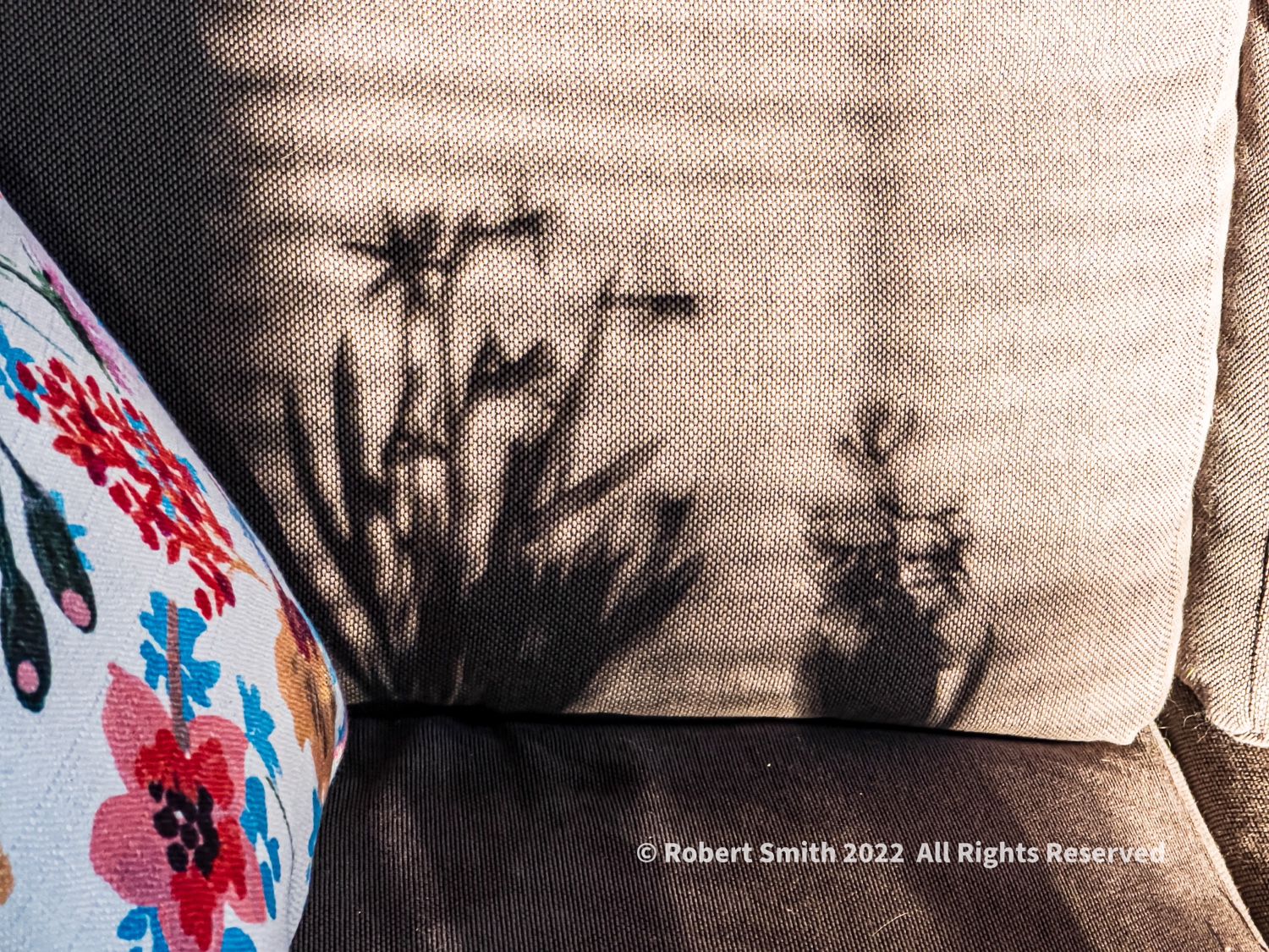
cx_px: 634
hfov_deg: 25.3
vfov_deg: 19.1
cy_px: 476
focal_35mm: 77
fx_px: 2823
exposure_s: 1/60
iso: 250
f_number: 2.8
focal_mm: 9
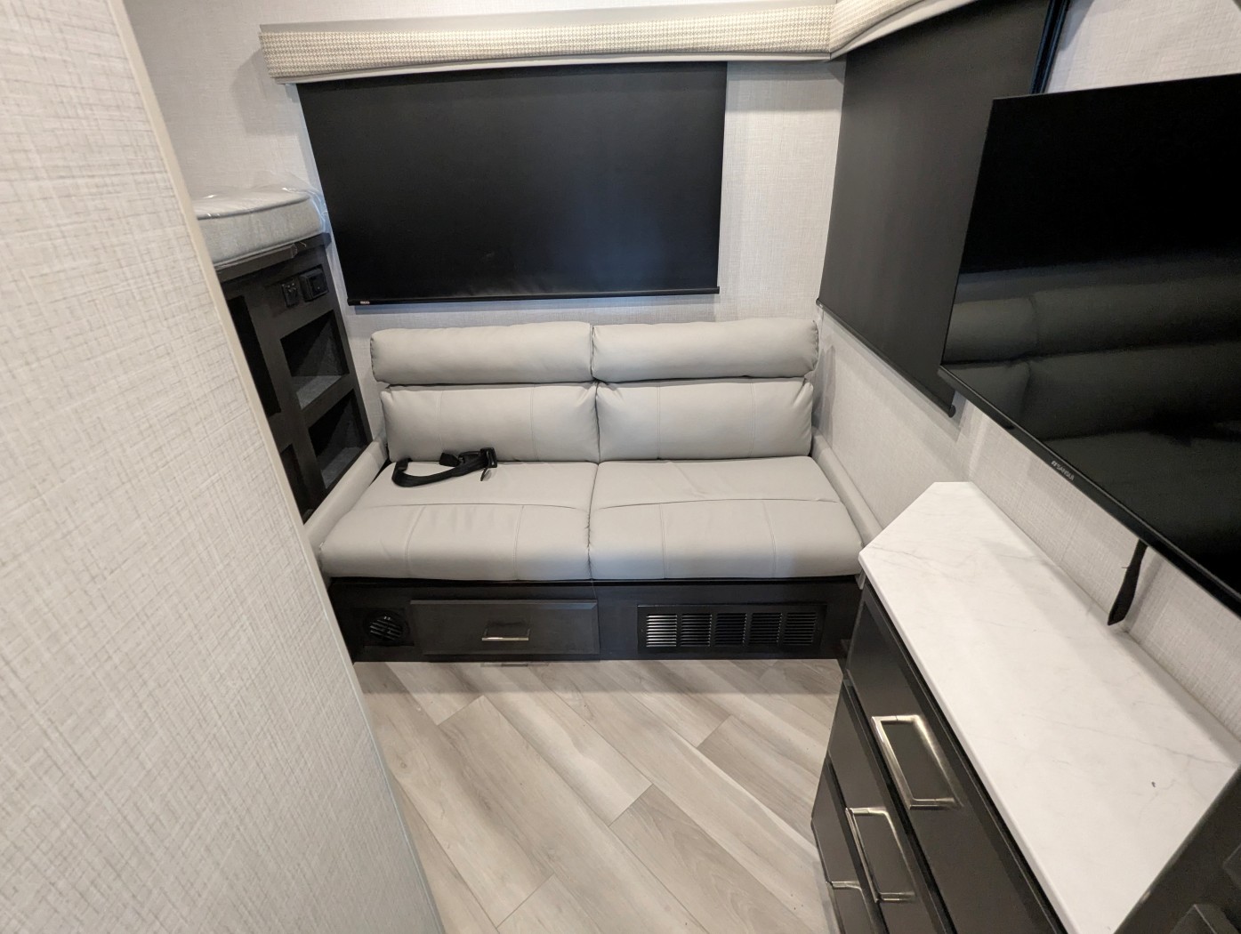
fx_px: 574
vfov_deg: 78.2
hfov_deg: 94.4
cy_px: 467
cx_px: 620
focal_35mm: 16
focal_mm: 2.35
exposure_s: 1/25.9
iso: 393
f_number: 2.2
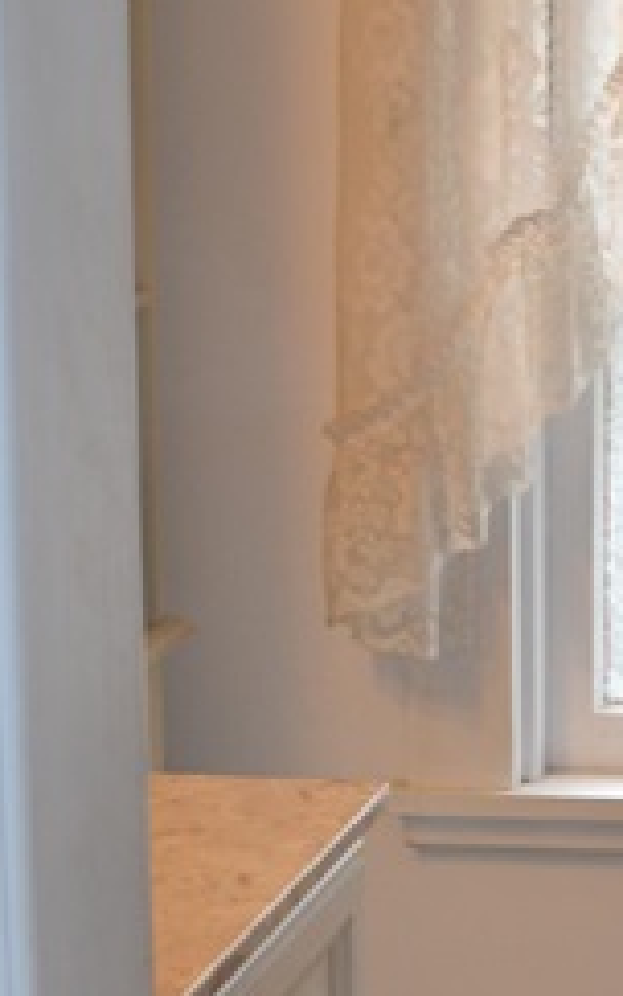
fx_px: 3285
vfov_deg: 17.2
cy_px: 475
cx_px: 1250
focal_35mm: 121
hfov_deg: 10.0
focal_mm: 20
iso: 400
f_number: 4
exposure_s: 1/60
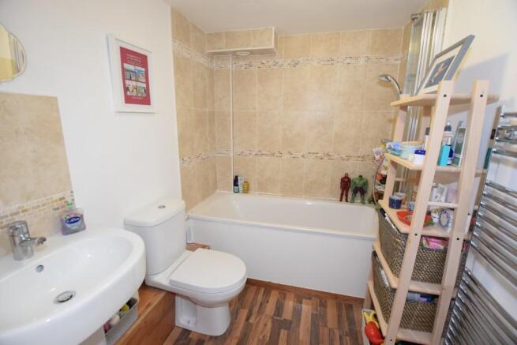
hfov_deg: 100.4
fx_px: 215
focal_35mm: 15
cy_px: 172
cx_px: 258
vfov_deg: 77.4
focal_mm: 10
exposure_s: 1/60
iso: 2200
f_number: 3.5
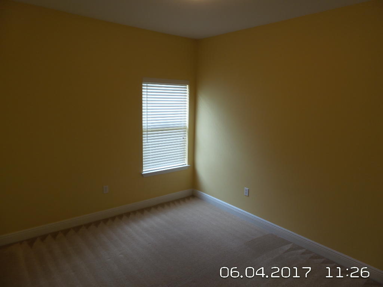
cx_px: 192
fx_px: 254
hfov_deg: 73.9
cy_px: 144
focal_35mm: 23
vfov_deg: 58.9
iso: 100
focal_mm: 4.1
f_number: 3.5
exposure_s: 1/40
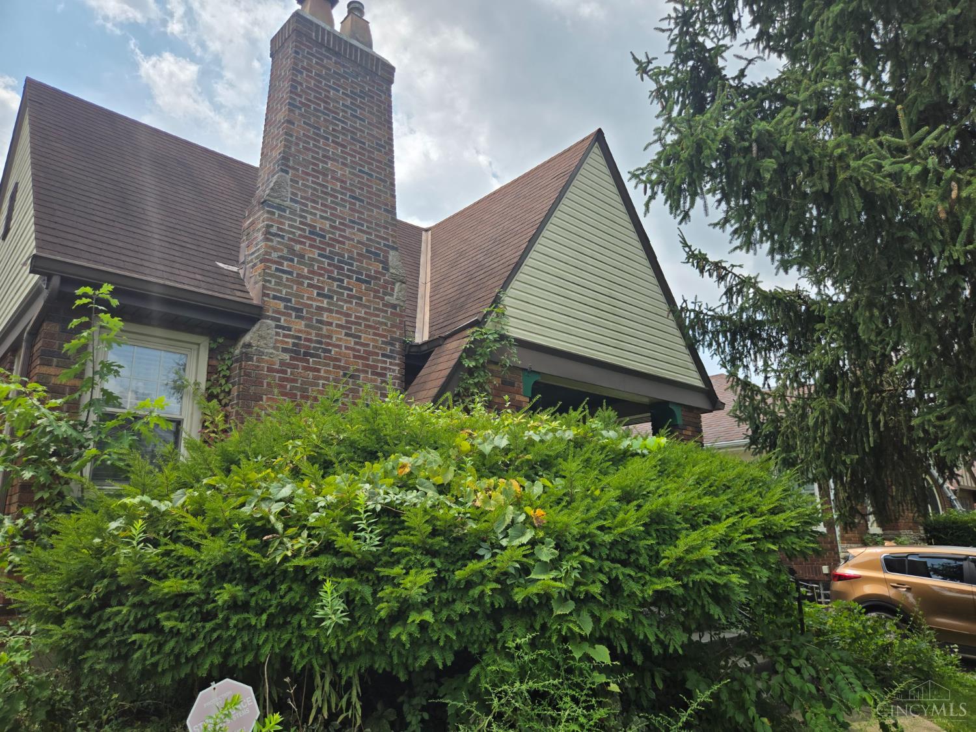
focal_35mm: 23
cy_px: 366
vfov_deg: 58.9
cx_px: 488
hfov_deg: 73.9
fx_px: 648
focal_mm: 5.4
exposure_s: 1/1328
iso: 25
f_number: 1.8
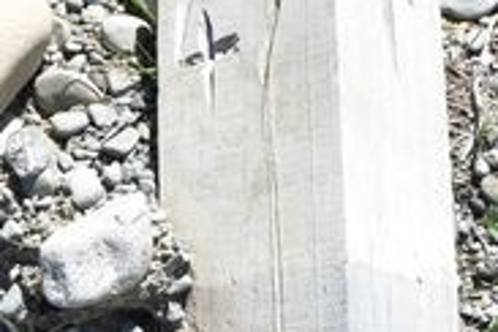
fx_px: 2089
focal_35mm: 151
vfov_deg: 9.0
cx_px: 305
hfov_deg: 13.6
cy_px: 19
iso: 200
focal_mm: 24
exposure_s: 1/320
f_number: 9
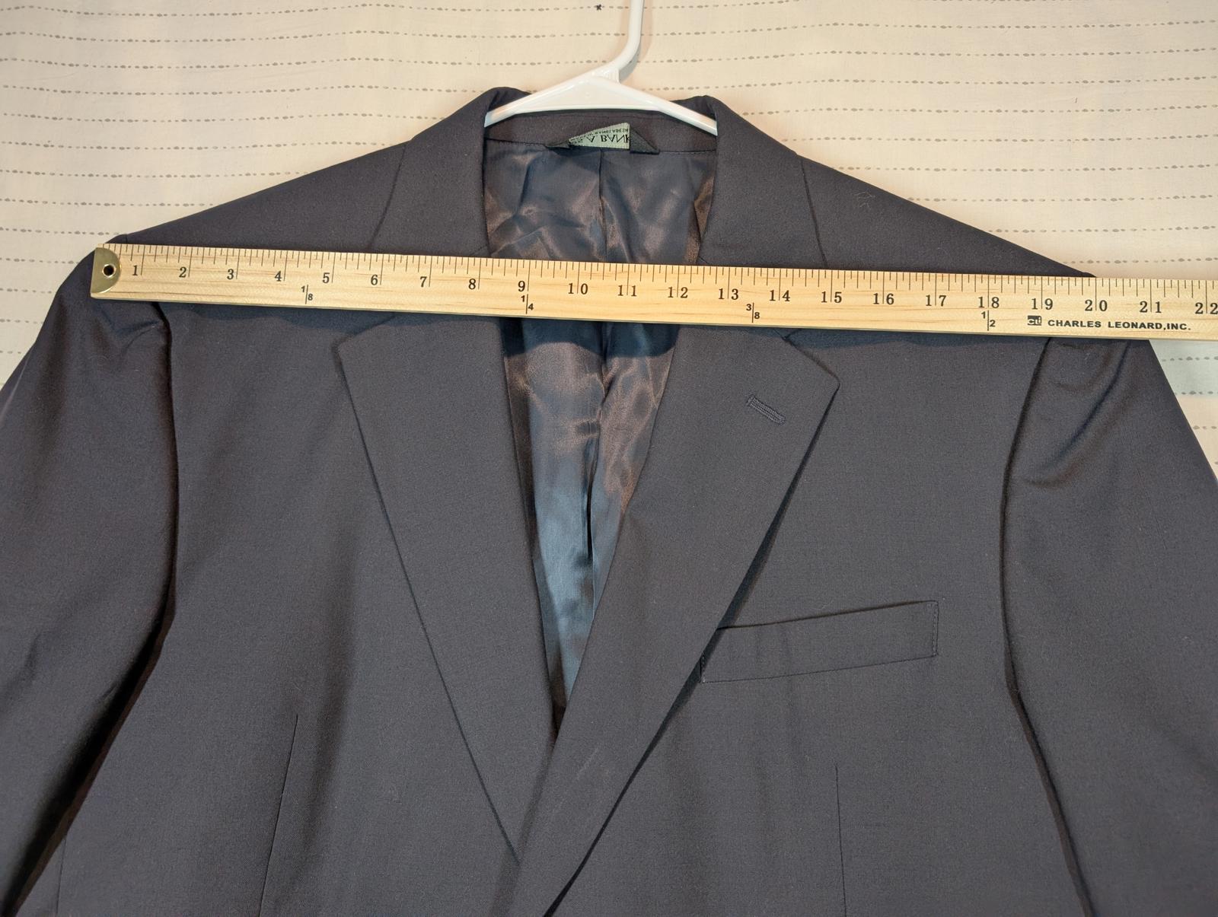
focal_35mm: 24
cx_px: 609
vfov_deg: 56.9
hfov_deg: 71.5
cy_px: 458
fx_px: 846
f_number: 1.68
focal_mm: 6.9
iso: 67
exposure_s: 1/120
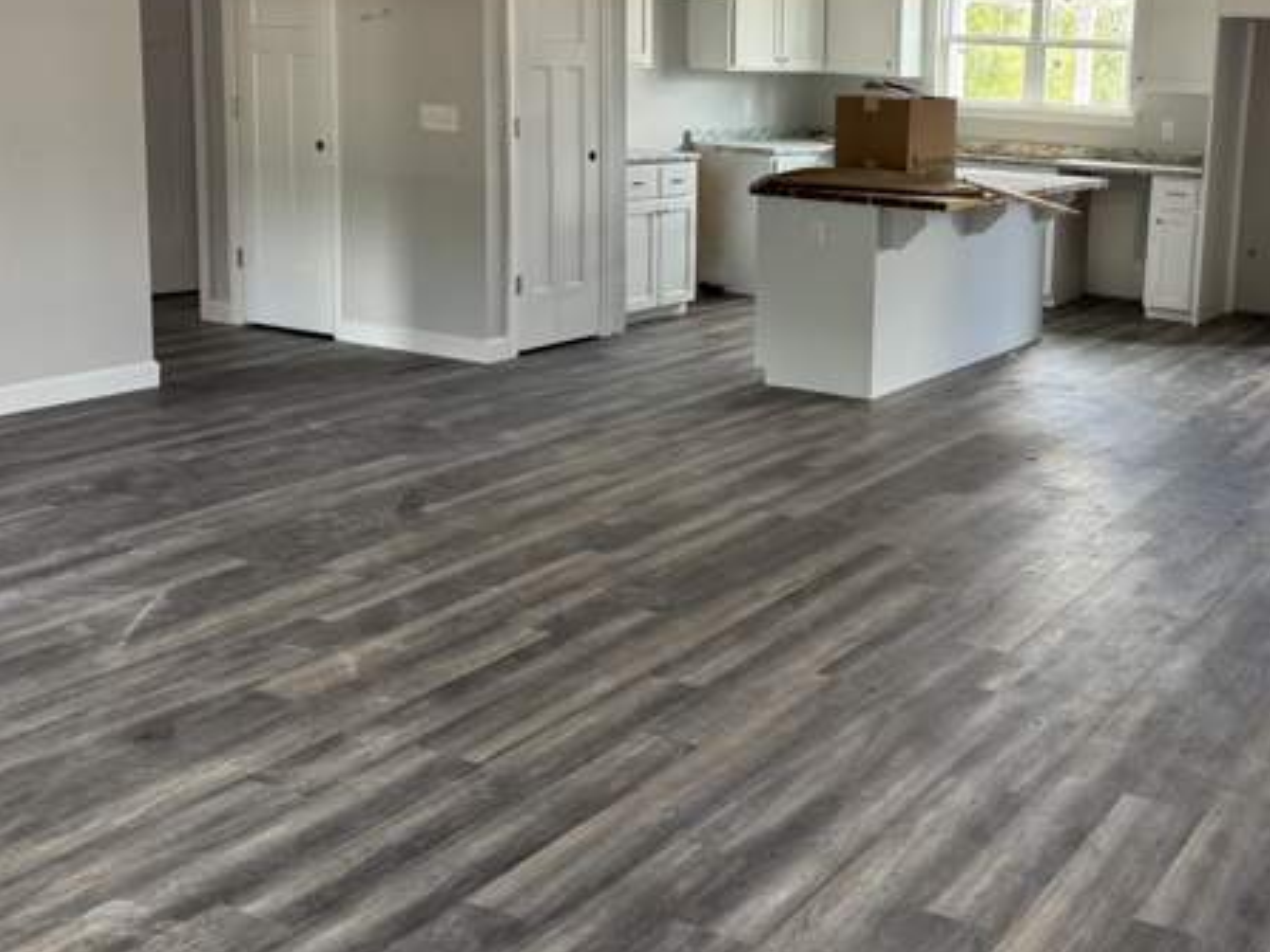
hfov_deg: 42.3
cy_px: 315
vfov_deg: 33.3
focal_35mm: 43
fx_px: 1577
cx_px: 975
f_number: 1.78
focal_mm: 6.76
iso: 160
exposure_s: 1/121
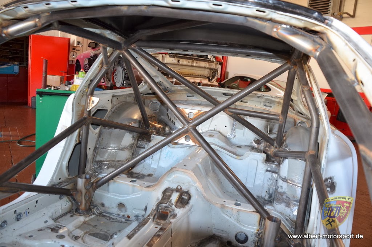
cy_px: 124
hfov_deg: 67.5
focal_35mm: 27
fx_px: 279
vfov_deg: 47.8
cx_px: 186
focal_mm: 18
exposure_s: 1/60
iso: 900
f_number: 3.5
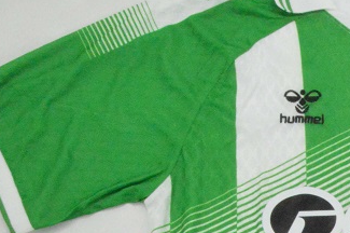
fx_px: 1135
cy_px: 331
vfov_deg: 11.3
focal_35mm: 117
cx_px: 460
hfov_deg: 16.5
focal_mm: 21
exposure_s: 1/160
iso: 6400
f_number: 25
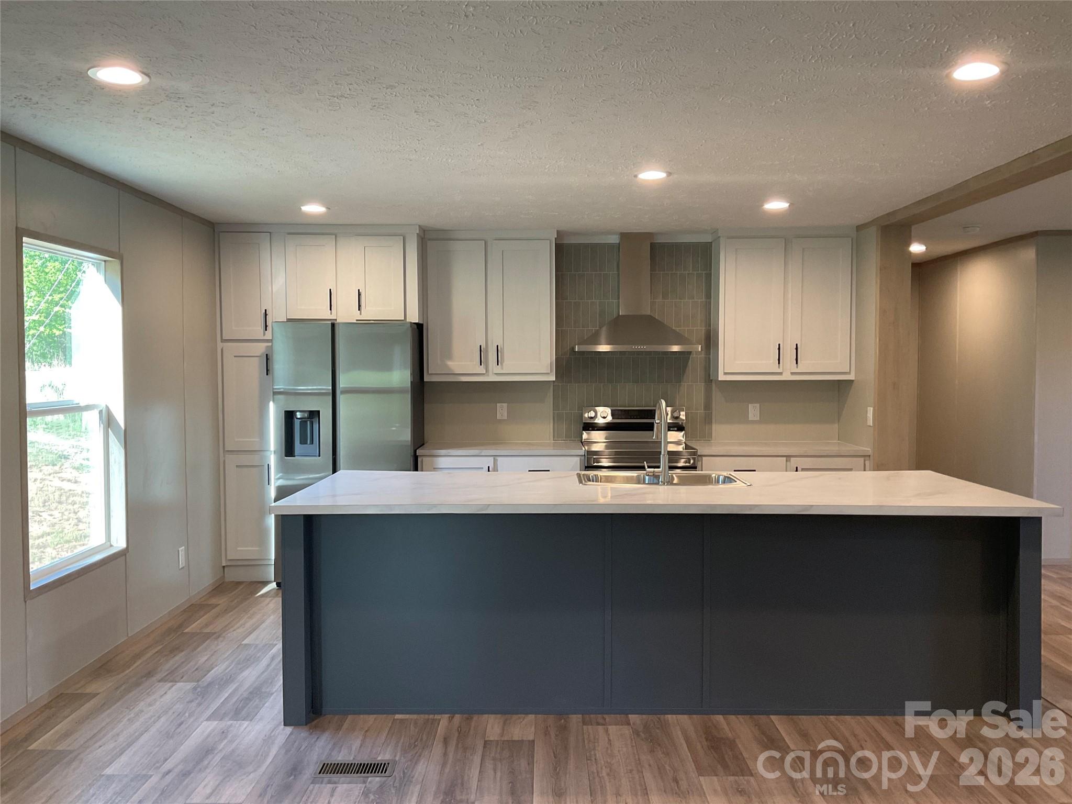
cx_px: 536
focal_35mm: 29
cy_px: 402
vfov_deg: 48.2
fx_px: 898
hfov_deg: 61.7
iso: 64
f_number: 1.8
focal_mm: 3
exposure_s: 1/60
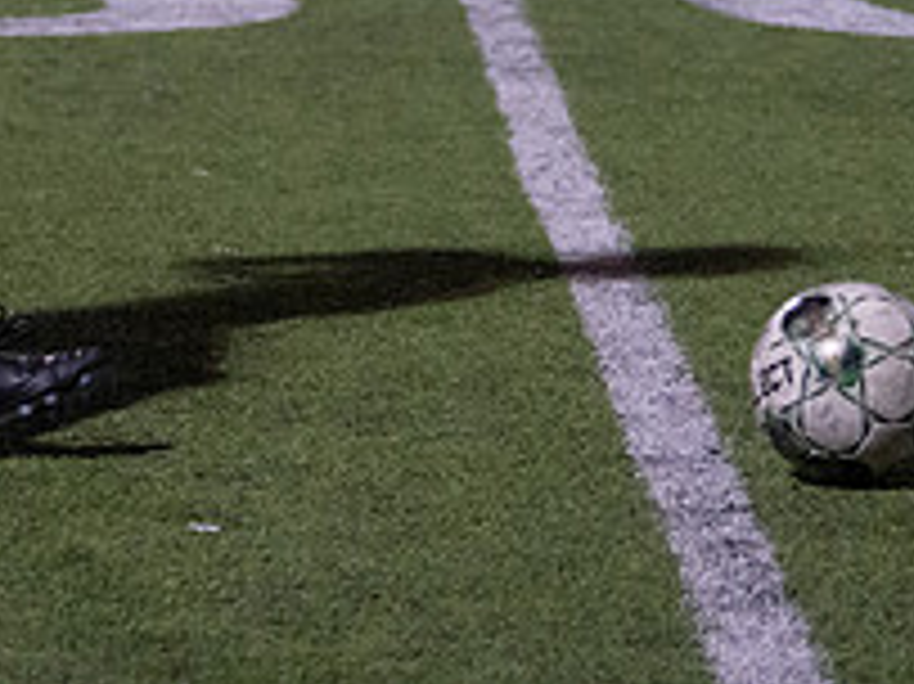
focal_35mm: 257
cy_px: -393
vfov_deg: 5.7
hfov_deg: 7.5
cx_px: -541
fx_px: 6782
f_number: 2.8
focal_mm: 70
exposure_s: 1/1000
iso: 3200
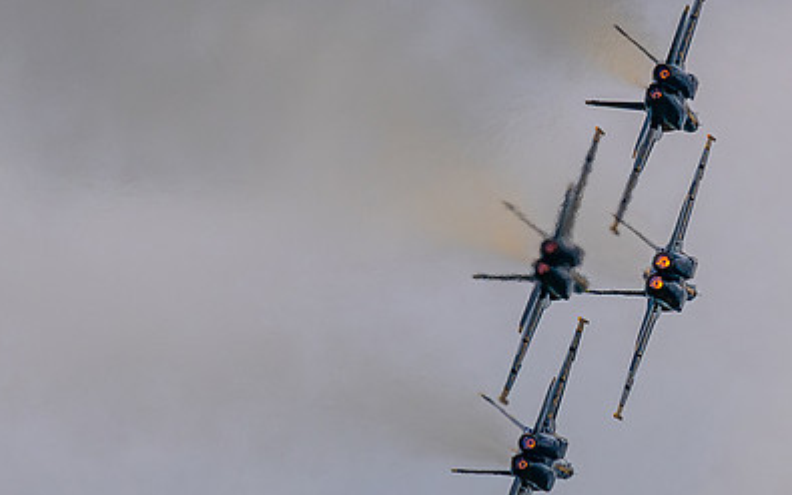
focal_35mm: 626
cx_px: 554
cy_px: 119
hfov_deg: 3.4
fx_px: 13514
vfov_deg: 2.1
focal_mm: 200
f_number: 7.1
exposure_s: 1/6400
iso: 640
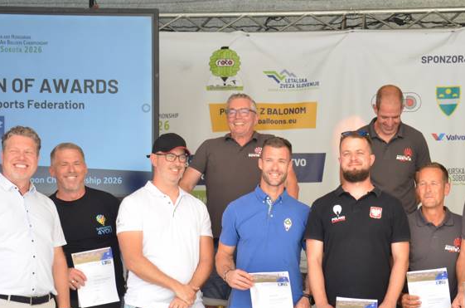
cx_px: 369
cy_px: 255
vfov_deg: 11.8
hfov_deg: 17.7
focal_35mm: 115
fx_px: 1482
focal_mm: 42
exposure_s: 1/160
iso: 320
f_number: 5
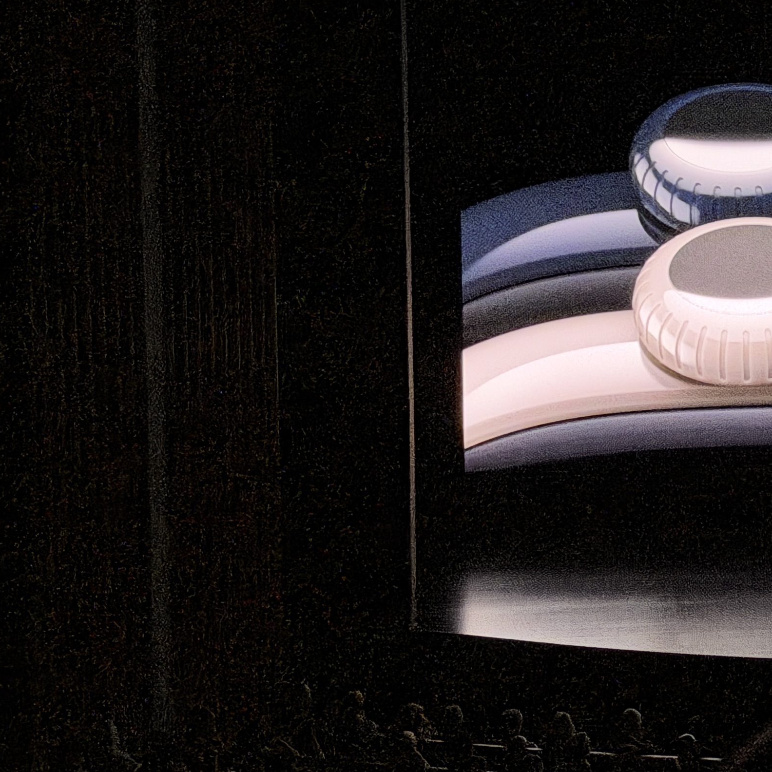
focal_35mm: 108
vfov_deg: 16.1
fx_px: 2725
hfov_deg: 15.4
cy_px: 267
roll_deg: -0.1
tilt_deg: -4.6
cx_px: 977
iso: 320
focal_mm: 6.76
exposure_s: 1/40
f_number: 1.78
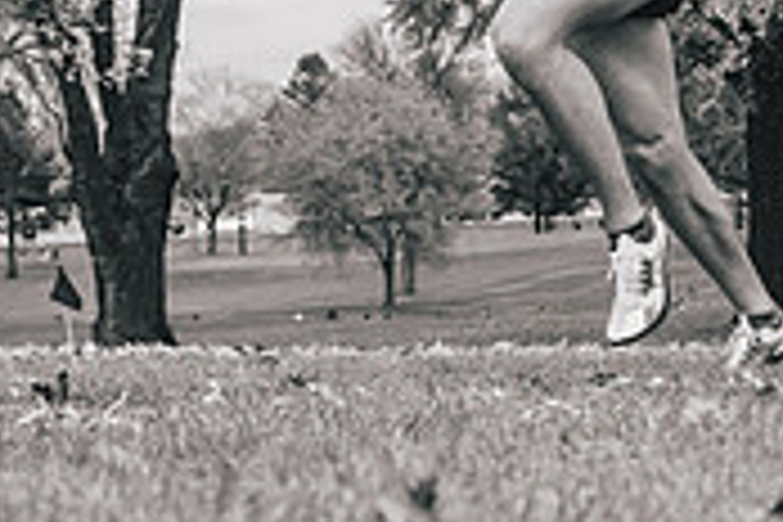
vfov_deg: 7.9
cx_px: 599
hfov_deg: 11.8
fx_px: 3762
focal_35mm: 173
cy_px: -128
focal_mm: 50
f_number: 6.3
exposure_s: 1/800
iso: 400
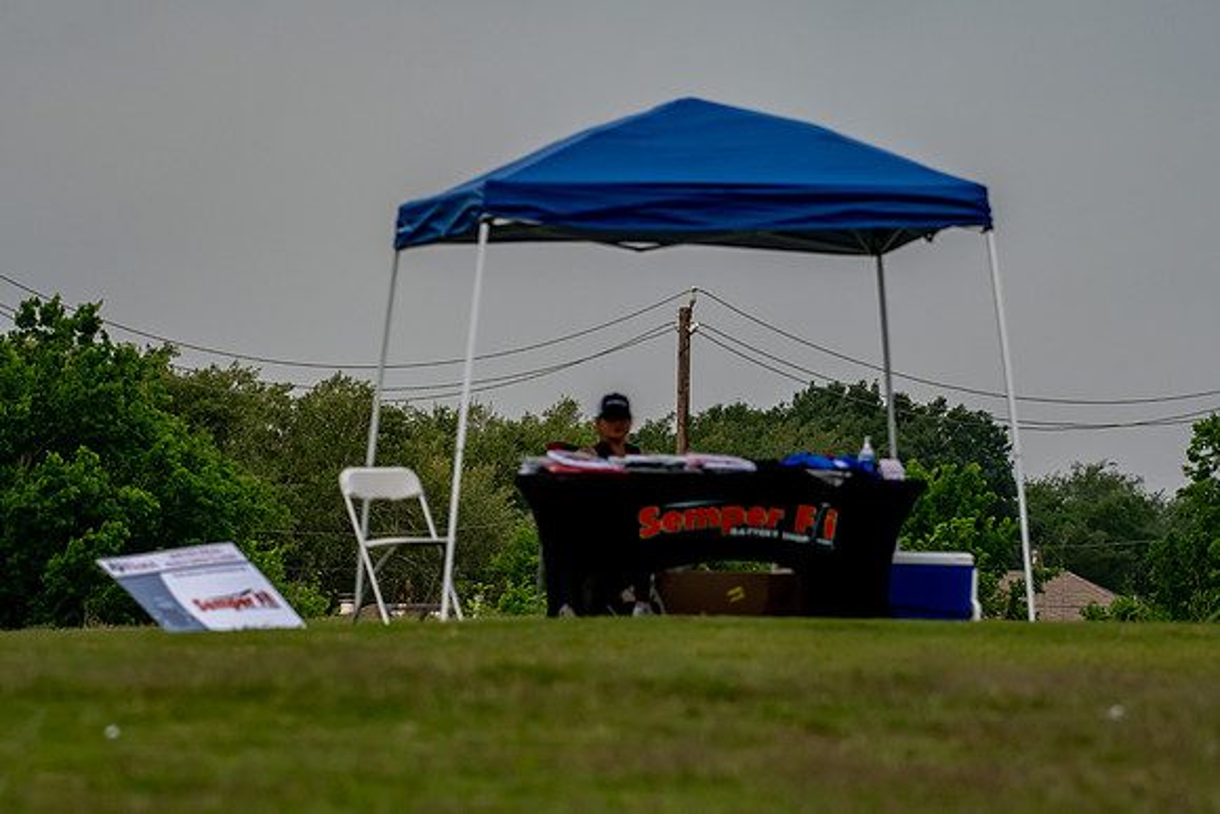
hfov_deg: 6.9
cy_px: 407
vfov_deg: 4.6
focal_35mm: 300
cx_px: 610
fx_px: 10169
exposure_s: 1/2000
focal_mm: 200
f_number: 5.6
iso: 500
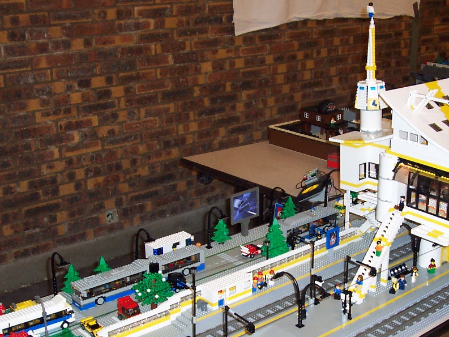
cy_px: 229
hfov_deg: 34.1
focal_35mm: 56
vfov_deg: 25.9
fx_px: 726
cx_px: 293
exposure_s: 1/60
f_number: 2.8
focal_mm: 5.6
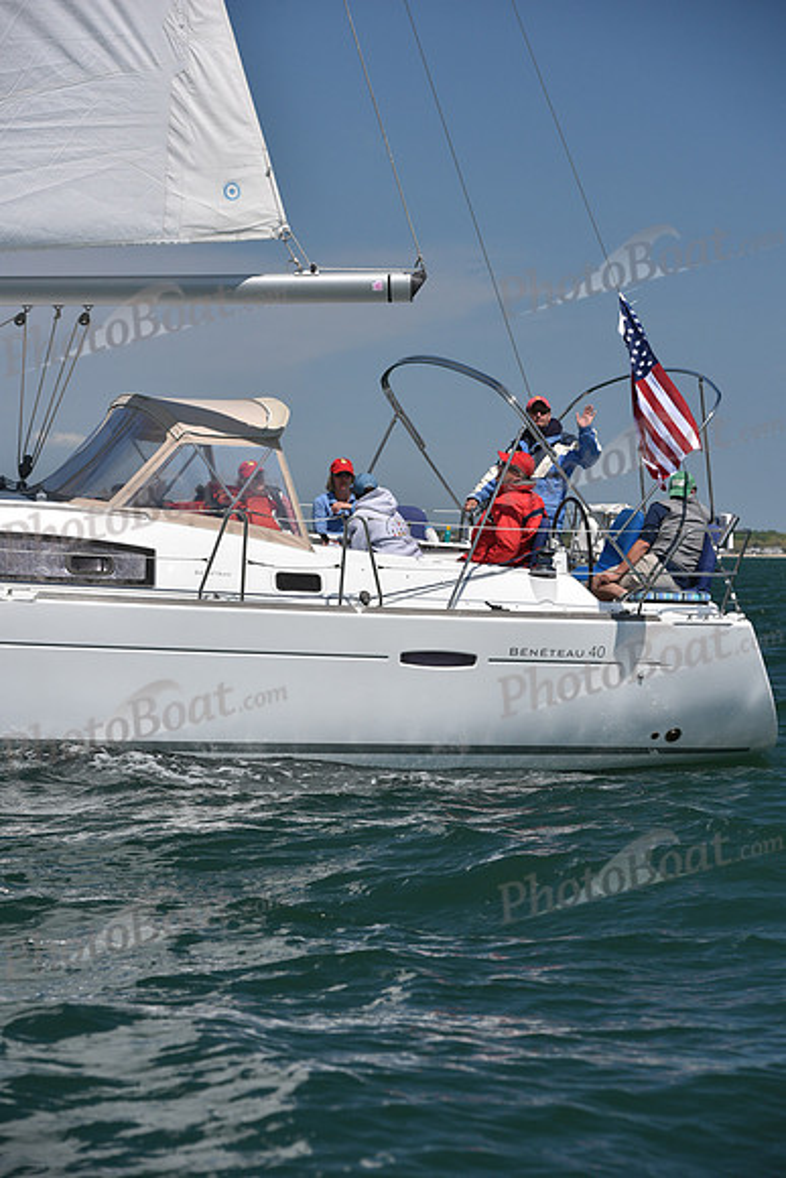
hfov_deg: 10.2
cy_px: 589
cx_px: 393
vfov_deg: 15.2
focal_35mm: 135
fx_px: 4418
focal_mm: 135
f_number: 8
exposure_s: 1/800
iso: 320
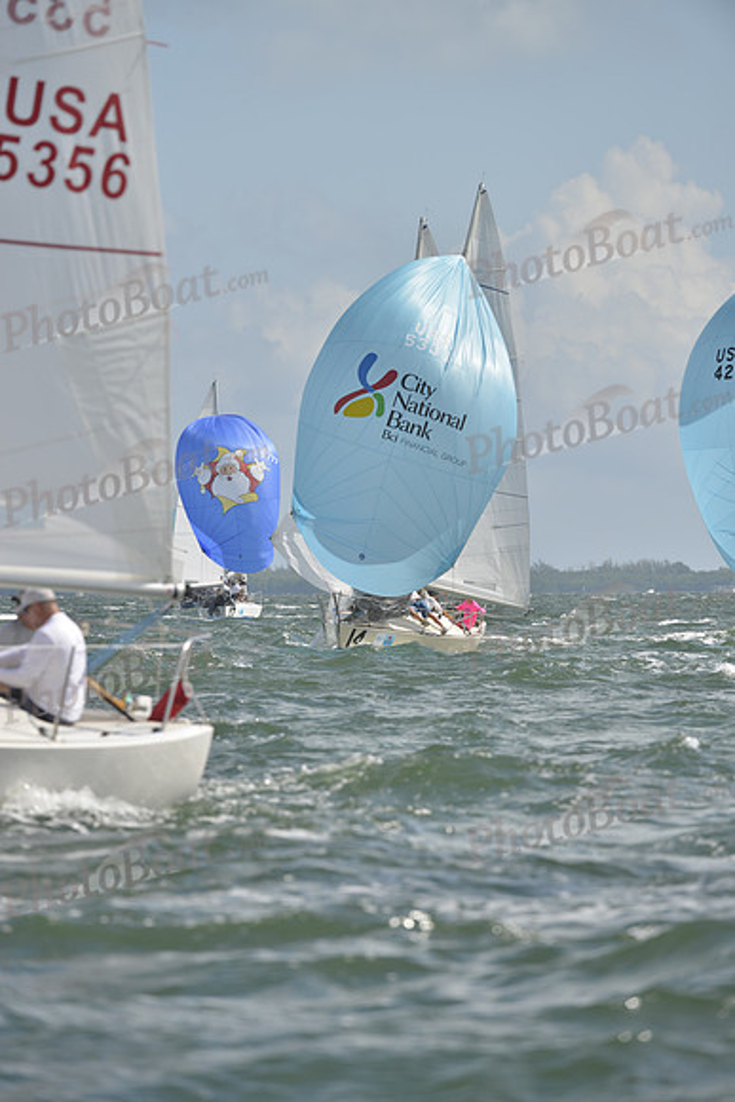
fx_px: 9487
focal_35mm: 310
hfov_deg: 4.4
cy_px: 551
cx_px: 368
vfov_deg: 6.6
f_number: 7.1
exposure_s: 1/1000
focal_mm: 310
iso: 200
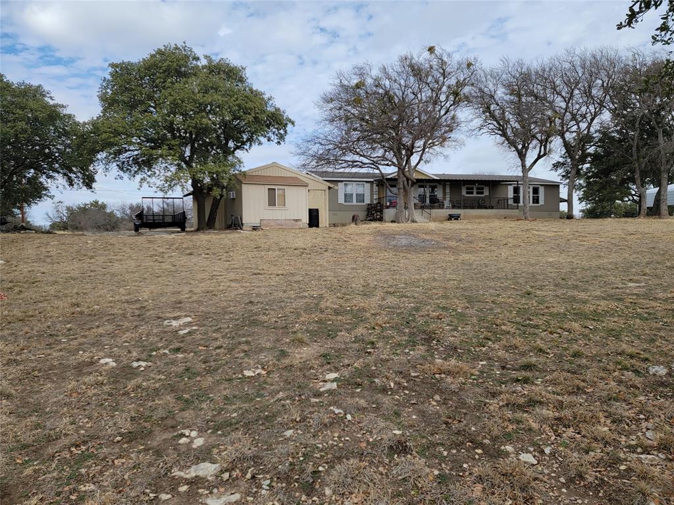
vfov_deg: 56.8
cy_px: 252
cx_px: 337
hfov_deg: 71.6
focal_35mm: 24
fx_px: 467
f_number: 1.8
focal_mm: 6.7
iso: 16
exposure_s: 1/919
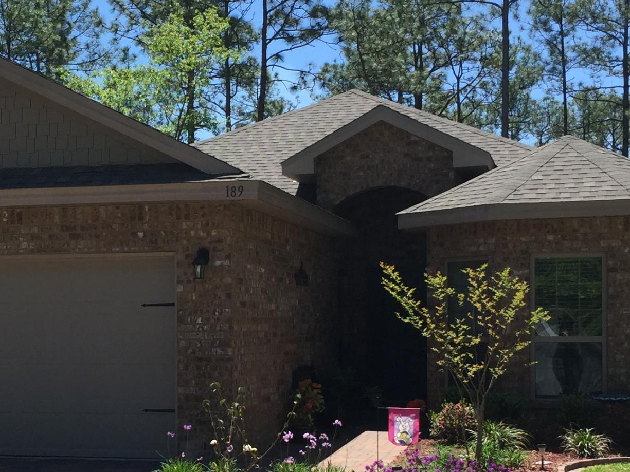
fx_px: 1292
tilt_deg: -1.0
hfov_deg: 27.2
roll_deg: +0.9
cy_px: 340
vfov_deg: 20.6
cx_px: 200
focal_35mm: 71
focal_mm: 4.15
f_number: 2.2
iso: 32
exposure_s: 1/1582
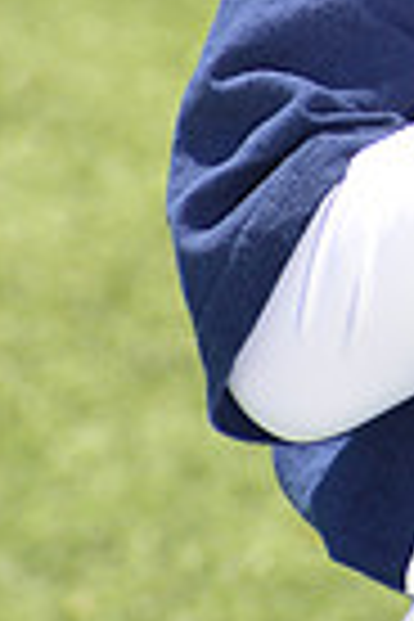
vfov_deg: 2.5
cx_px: 857
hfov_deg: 1.6
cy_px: -400
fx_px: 14454
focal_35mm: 838
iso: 250
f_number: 11
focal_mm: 200
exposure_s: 1/250
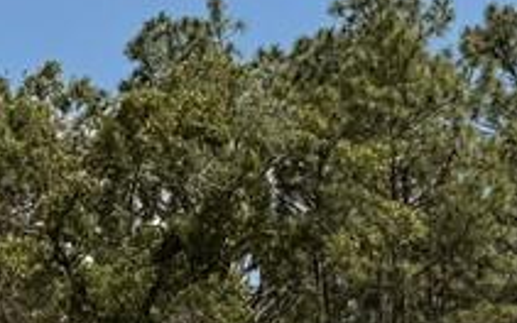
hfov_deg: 10.4
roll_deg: +1.5
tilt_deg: +1.3
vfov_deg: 6.6
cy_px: 646
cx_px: -289
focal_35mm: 193
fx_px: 2720
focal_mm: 6.76
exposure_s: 1/6711
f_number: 1.78
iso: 80
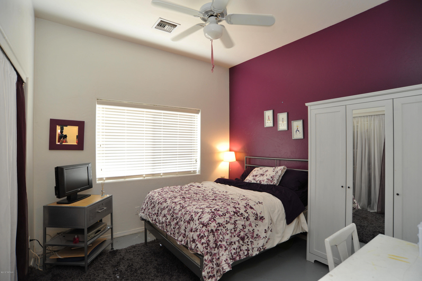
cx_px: 211
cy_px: 140
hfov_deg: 90.0
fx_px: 211
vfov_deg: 67.3
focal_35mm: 18
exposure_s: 1/30
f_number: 6.3
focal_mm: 18
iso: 640
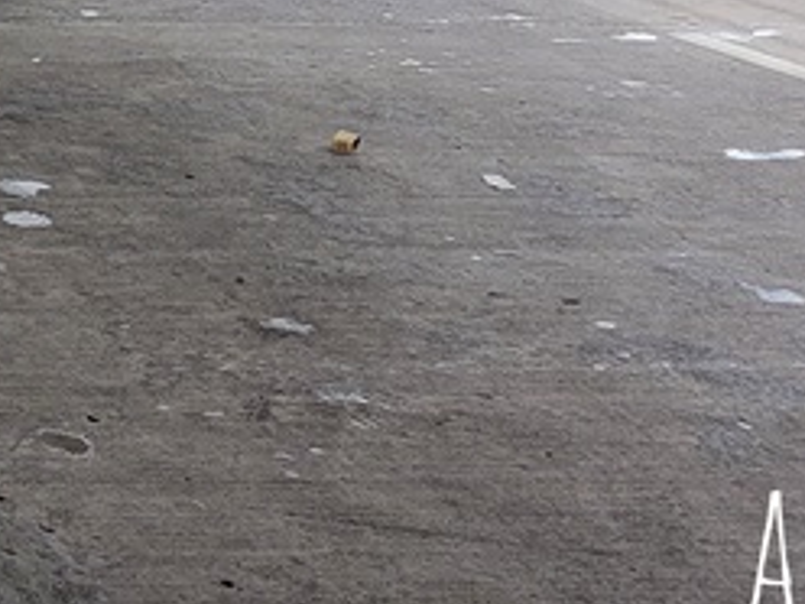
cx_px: -503
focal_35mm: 105
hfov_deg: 16.5
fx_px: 2442
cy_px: -552
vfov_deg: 12.6
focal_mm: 5.4
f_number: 1.8
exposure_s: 1/529
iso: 40
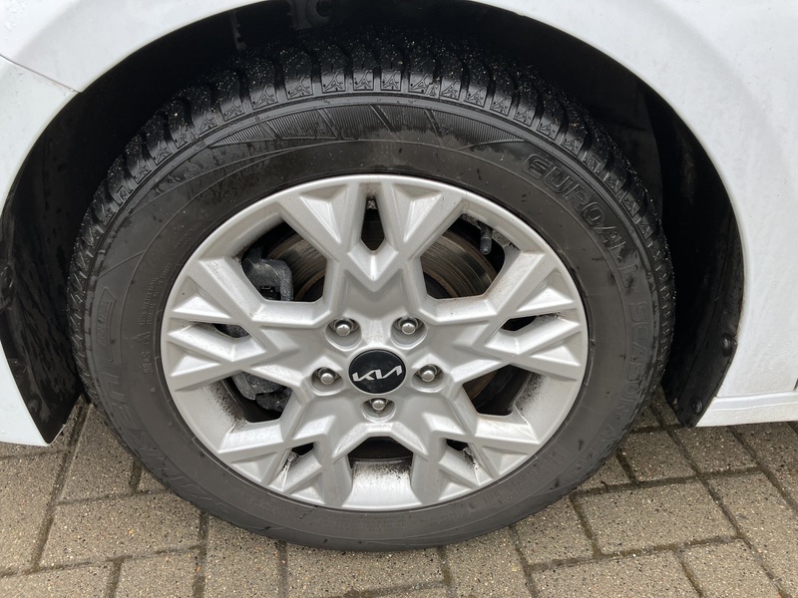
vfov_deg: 49.7
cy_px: 299
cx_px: 399
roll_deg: -2.1
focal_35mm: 28
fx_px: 645
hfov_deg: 63.4
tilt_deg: -34.6
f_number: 1.8
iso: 20
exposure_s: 1/100
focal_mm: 3.99
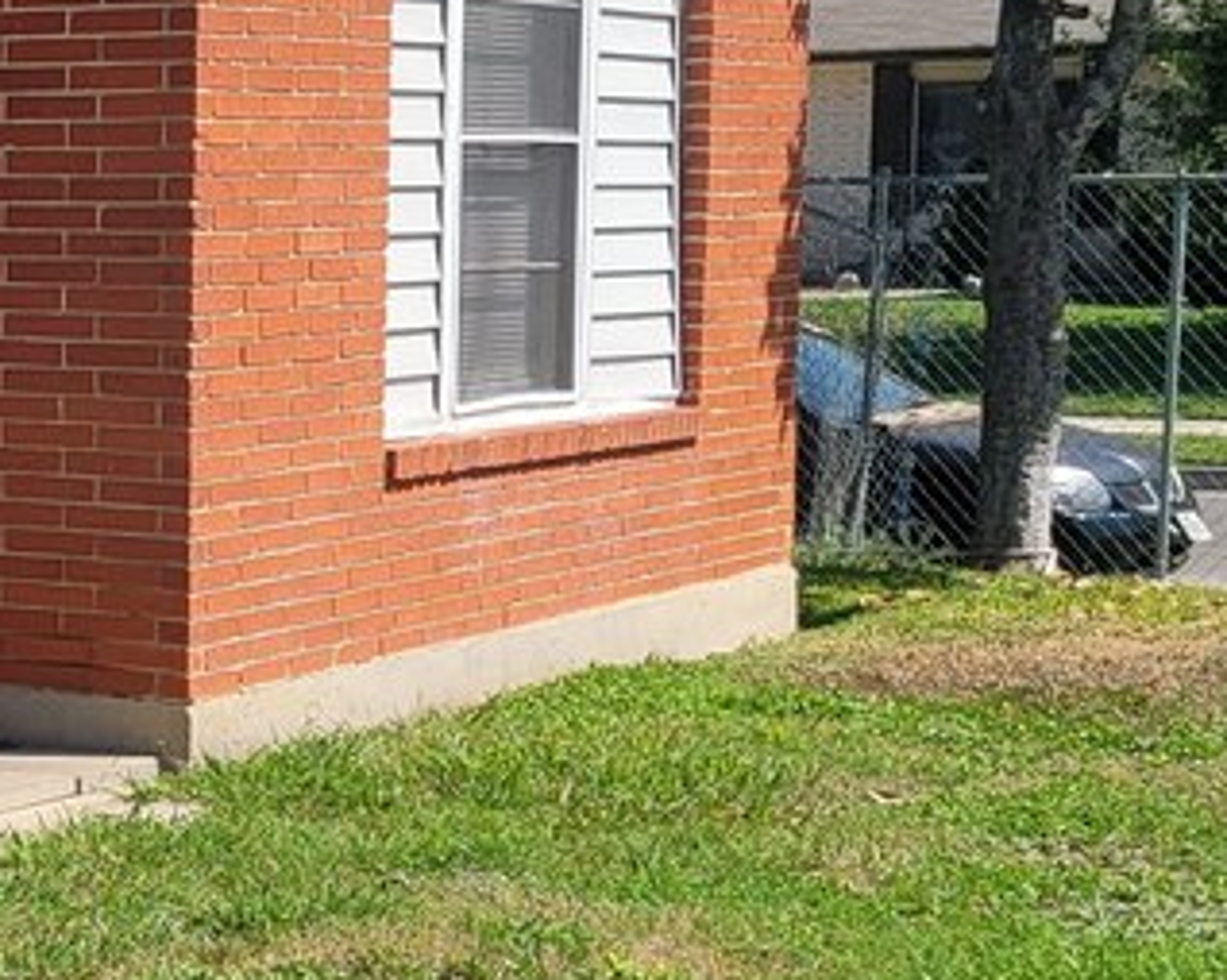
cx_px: -648
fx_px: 4174
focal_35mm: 115
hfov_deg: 15.4
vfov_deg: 13.4
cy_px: 667
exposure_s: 1/2701
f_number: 1.8
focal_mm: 5
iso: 40
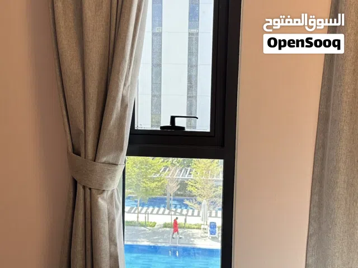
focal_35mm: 24
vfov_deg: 56.8
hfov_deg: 71.6
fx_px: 248
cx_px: 179
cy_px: 134
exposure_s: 1/129
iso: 125
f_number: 1.78
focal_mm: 6.86
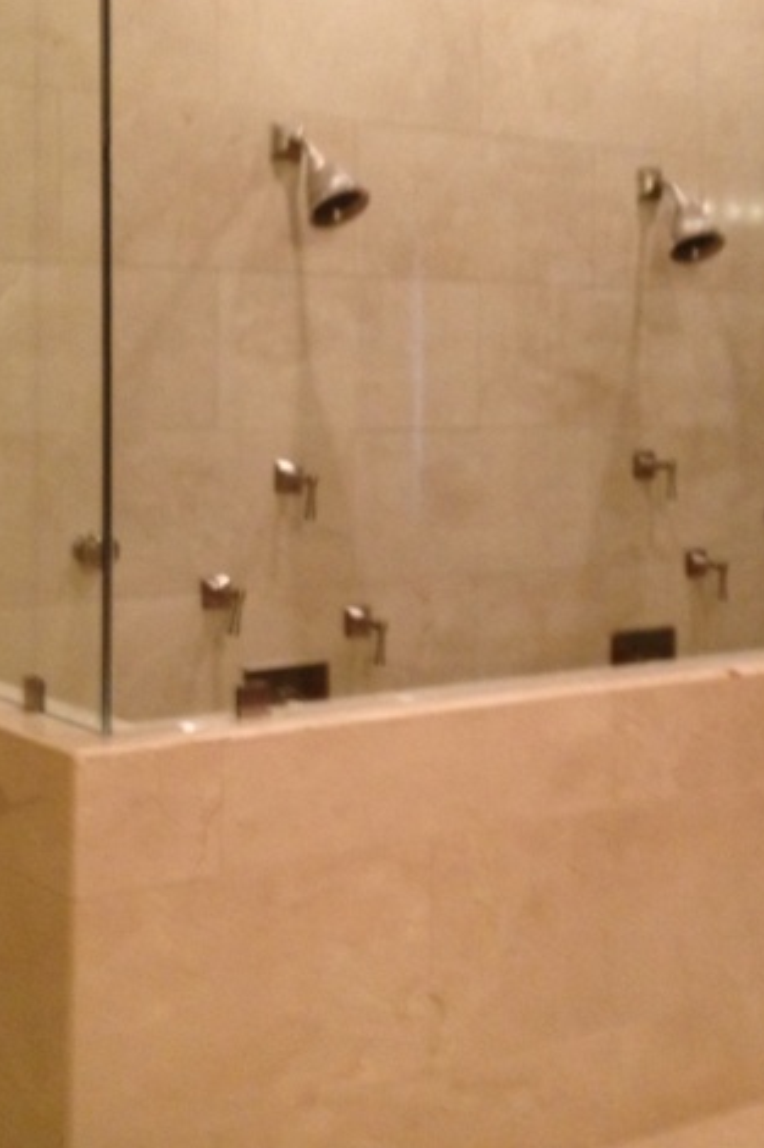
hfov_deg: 21.8
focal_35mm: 62
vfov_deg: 32.3
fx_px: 1975
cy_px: 437
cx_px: 483
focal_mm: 4.28
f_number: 2.4
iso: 200
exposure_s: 1/20
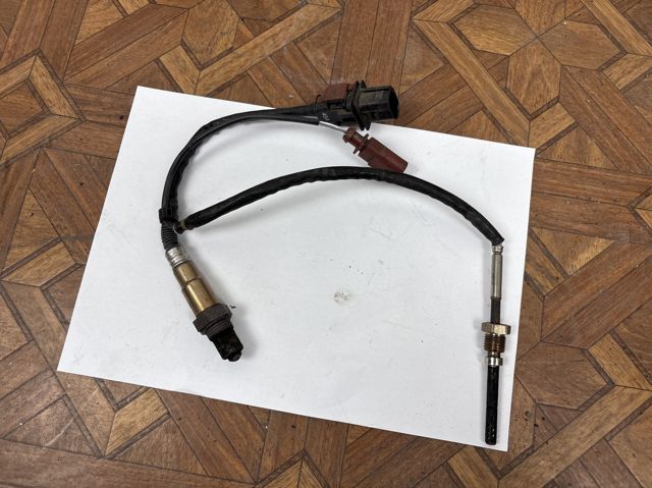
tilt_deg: -76.3
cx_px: 326
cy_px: 244
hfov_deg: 67.3
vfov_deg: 53.0
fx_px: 489
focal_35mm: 26
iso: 50
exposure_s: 1/341
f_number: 1.6
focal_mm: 5.96
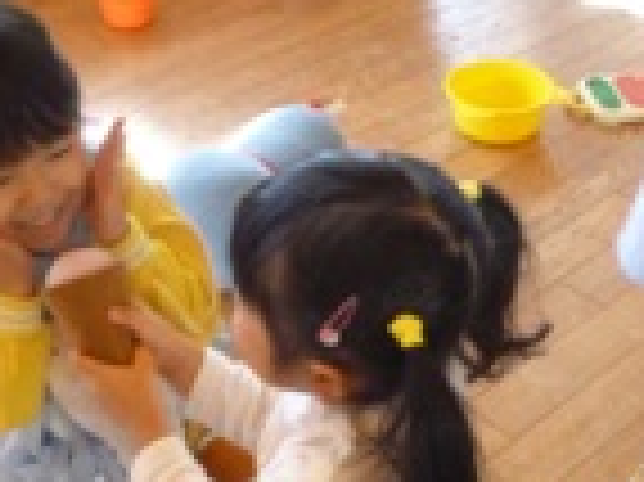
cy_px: 261
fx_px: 1134
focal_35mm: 61
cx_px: 387
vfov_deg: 24.0
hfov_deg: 31.6
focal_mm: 4.5
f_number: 3.9
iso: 800
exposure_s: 1/80
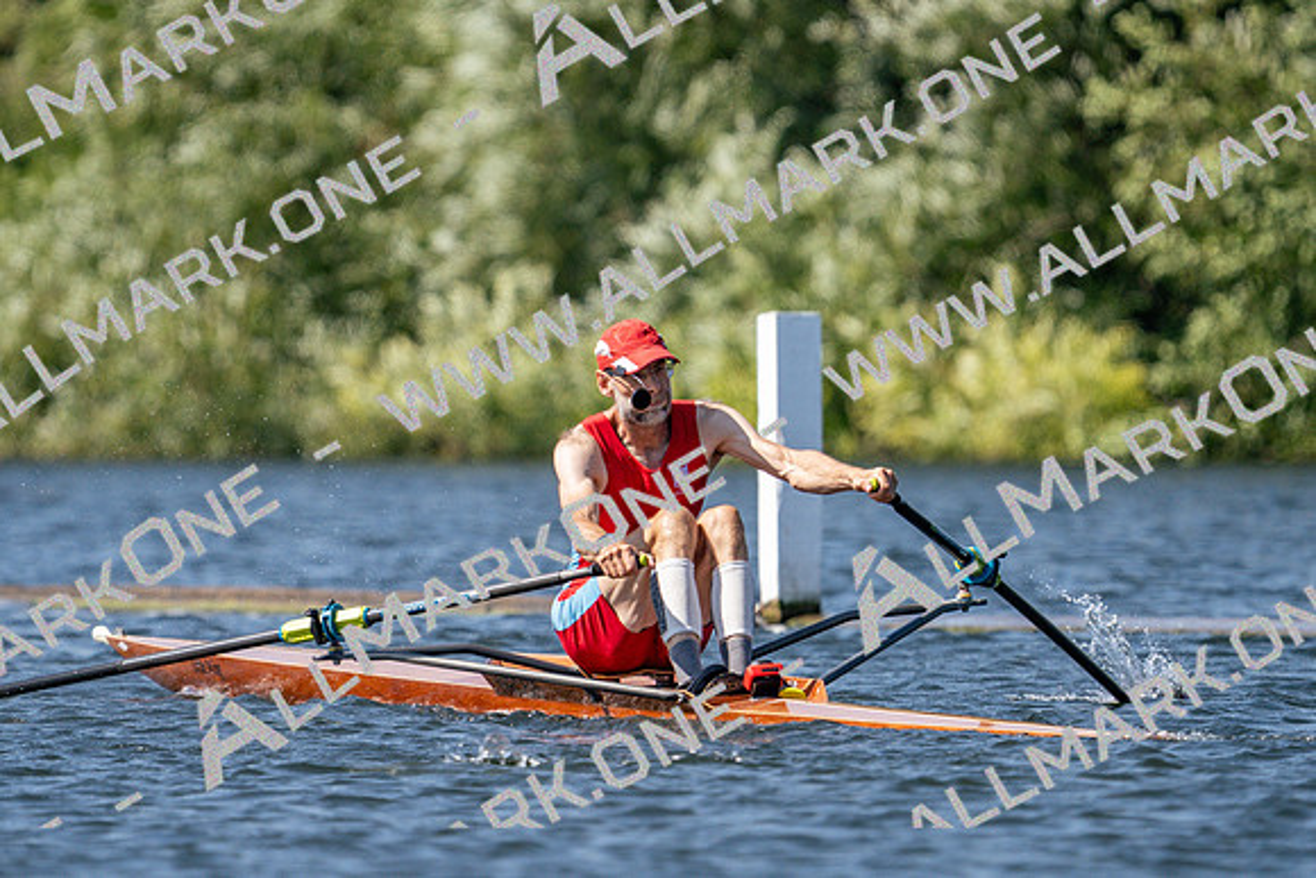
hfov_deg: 3.0
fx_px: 24789
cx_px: 658
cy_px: 439
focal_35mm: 678
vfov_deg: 2.0
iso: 320
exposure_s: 1/2000
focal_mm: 452
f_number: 6.3
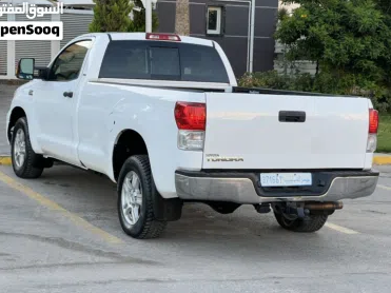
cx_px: 193
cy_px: 156
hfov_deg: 23.6
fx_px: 937
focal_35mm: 83
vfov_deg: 17.8
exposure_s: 1/99
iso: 50
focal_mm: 9
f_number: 2.8
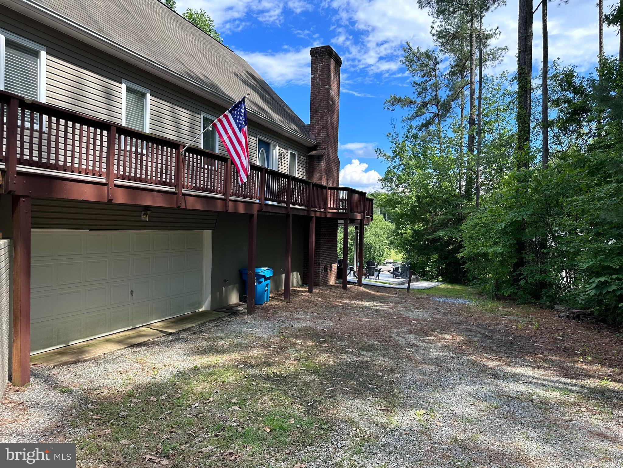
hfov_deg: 71.6
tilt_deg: -2.3
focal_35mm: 24
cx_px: 312
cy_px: 234
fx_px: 432
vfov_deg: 56.8
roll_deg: -0.3
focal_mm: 6.86
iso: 80
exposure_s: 1/1664
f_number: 1.78
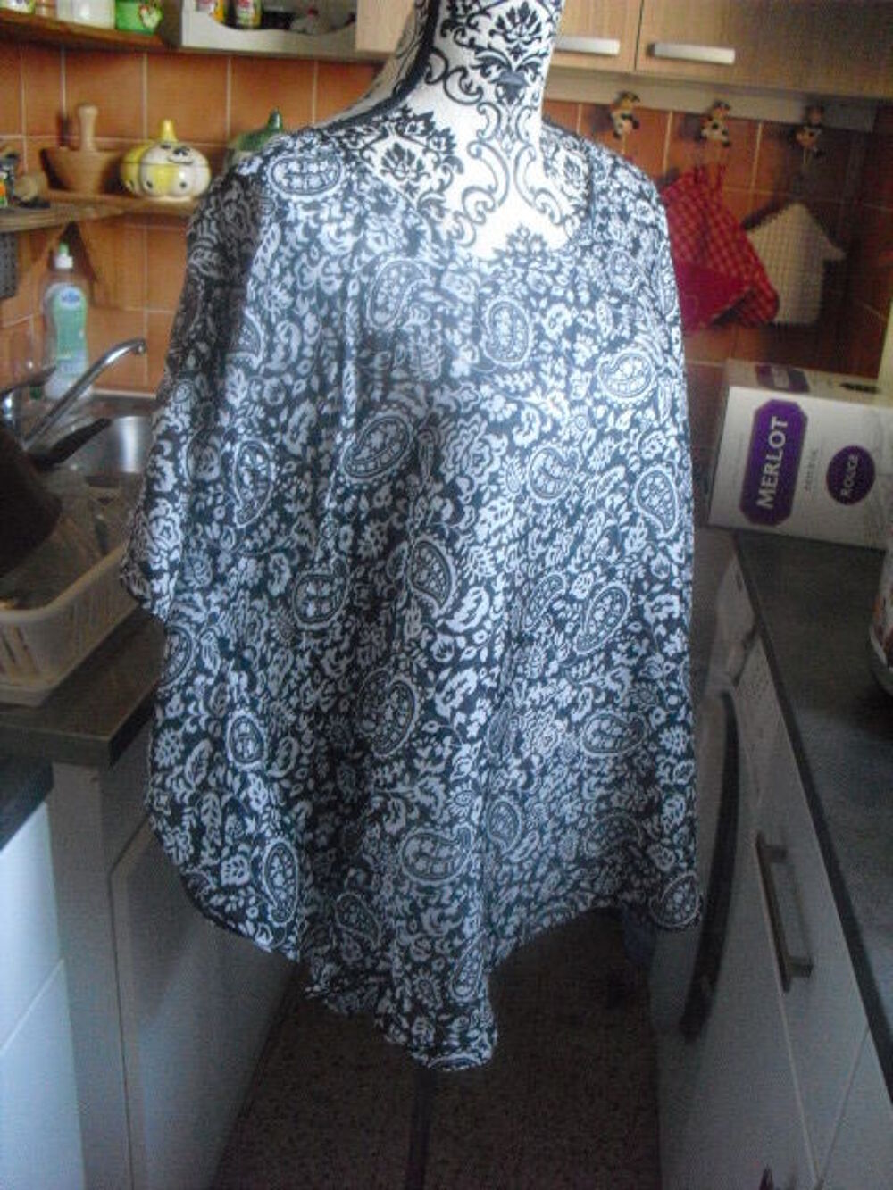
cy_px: 595
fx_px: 1238
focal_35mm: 36
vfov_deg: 51.4
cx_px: 446
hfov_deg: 39.7
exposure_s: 1/25
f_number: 3.1
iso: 800
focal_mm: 6.3
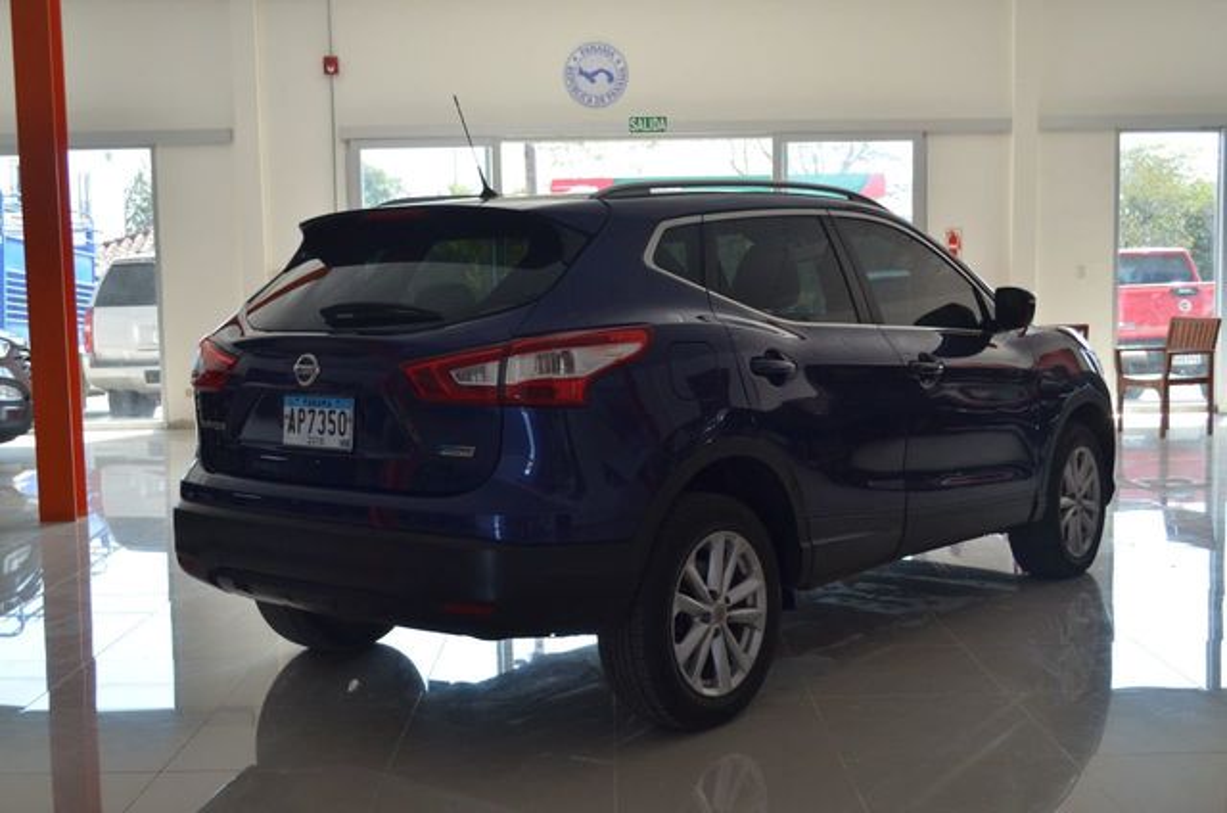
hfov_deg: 45.0
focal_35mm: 44
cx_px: 614
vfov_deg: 30.7
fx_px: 1480
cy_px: 406
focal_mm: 29
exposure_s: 1/400
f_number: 4.5
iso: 500
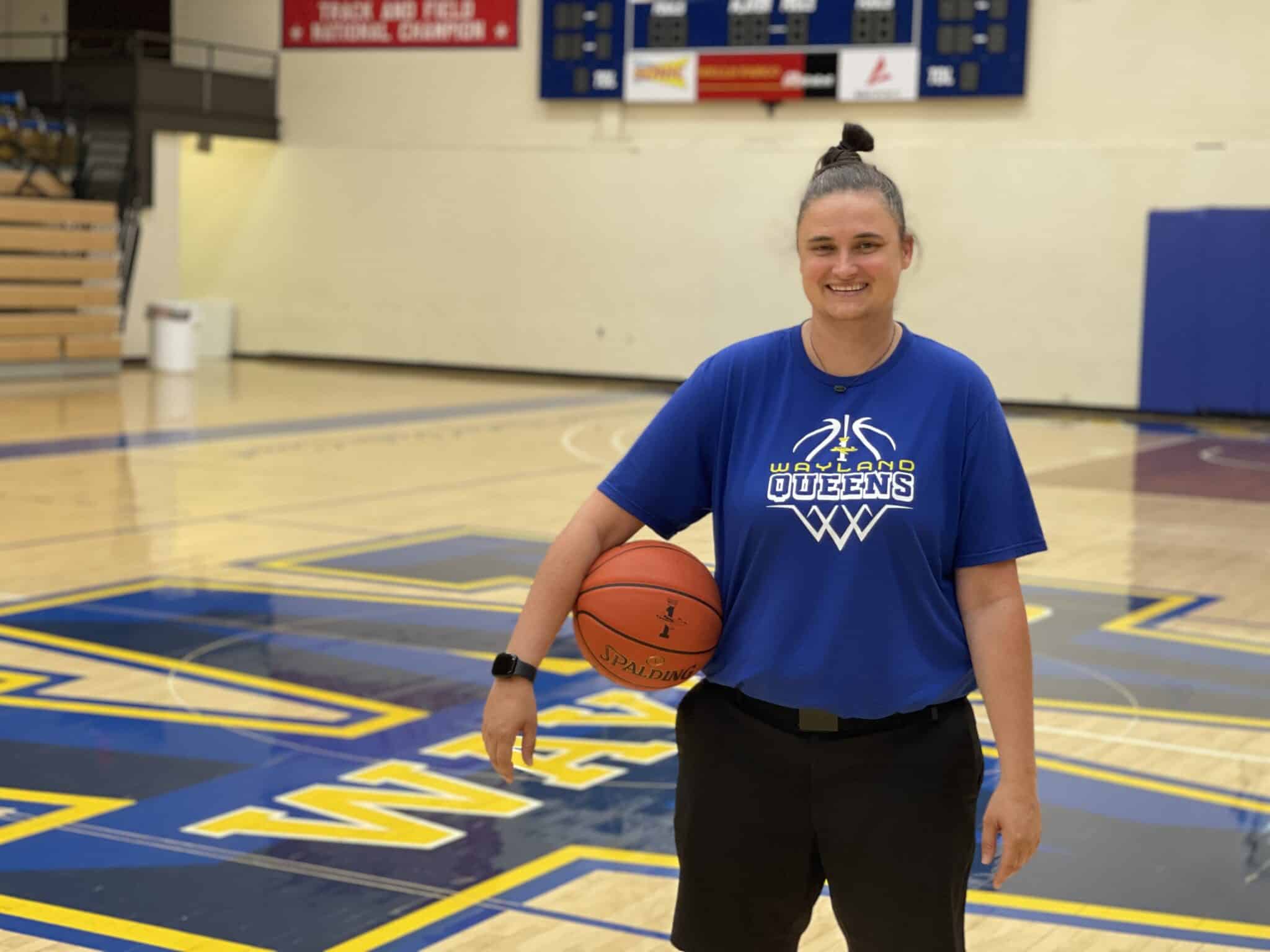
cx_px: 635
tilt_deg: -6.0
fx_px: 2348
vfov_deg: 22.9
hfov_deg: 30.3
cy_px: 476
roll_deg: -1.9
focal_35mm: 64
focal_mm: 7.5
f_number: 2.2
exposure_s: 1/121
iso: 200
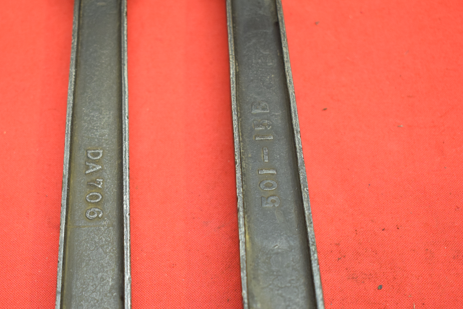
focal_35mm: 66
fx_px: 844
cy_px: 182
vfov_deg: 20.7
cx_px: 185
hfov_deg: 30.6
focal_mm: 35
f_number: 5
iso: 1600
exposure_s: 1/60
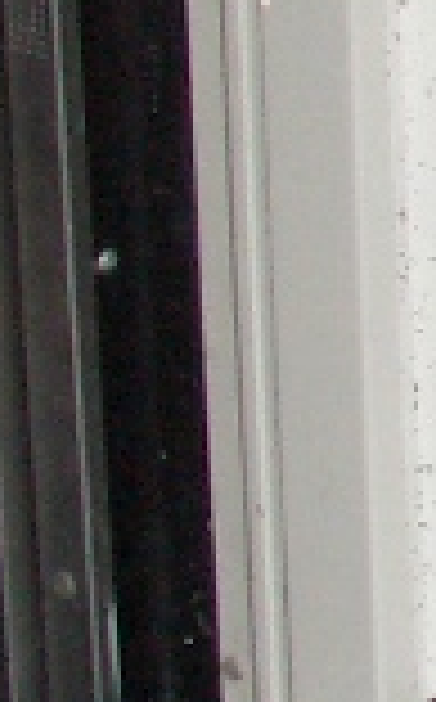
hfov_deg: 3.9
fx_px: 5992
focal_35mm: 314
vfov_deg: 6.6
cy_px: -202
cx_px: 1910
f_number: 2.9
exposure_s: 1/60
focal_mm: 7.8
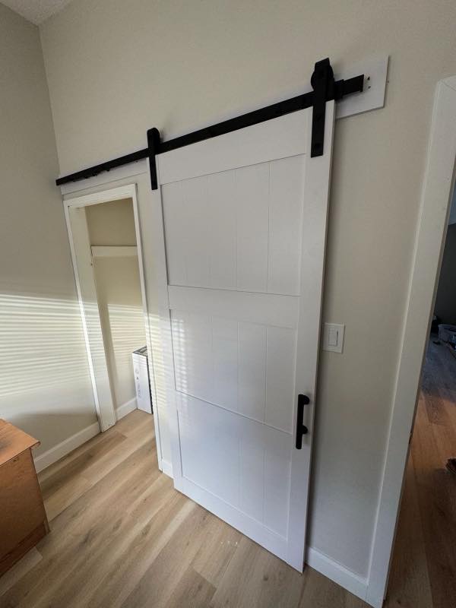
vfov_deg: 102.1
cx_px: 228
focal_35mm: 14
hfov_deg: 85.7
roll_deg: +1.1
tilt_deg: -13.3
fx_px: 246
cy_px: 304
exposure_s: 1/99
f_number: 2.2
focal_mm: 2.22
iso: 80
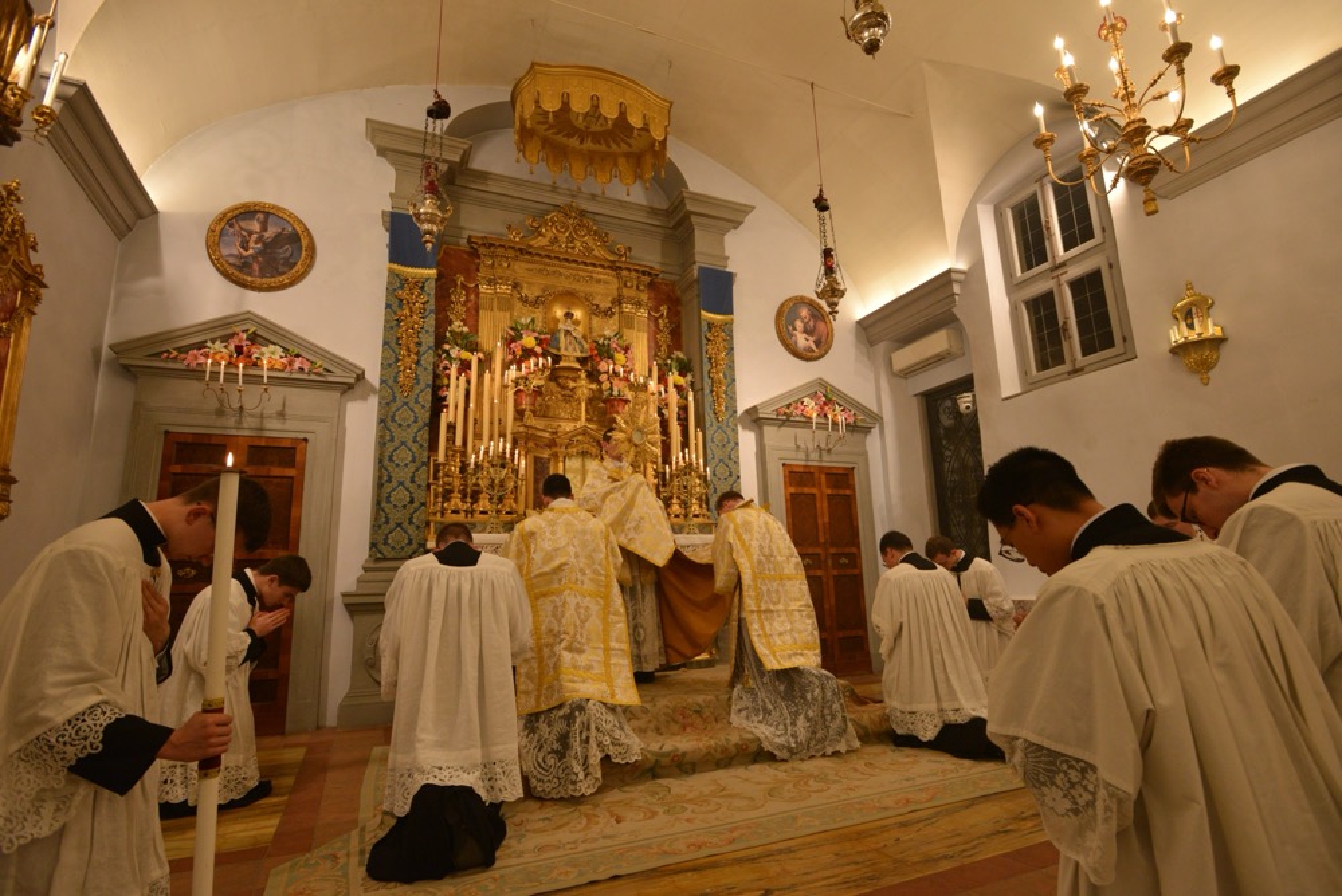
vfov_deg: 64.6
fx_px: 709
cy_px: 448
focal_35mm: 19
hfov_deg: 86.9
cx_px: 671
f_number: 5.6
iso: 1600
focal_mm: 19
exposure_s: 1/125
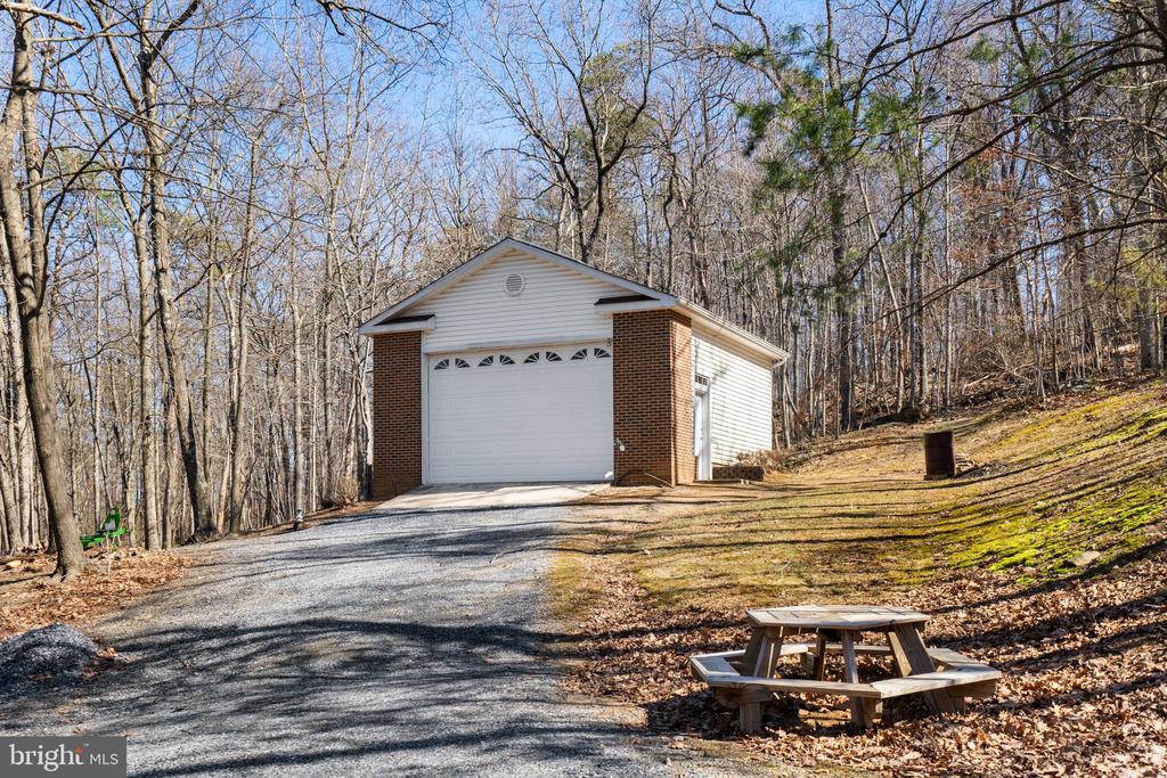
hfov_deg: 54.4
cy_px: 389
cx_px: 584
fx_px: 1135
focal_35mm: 35
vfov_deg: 37.9
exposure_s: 1/250
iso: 250
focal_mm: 35
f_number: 10
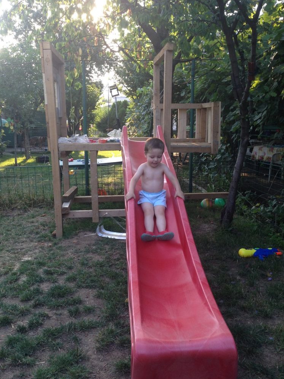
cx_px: 140
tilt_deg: -12.3
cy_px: 194
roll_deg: -0.4
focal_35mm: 34
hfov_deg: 41.8
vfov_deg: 54.0
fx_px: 372
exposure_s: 1/120
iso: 64
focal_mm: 4.12
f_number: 2.4
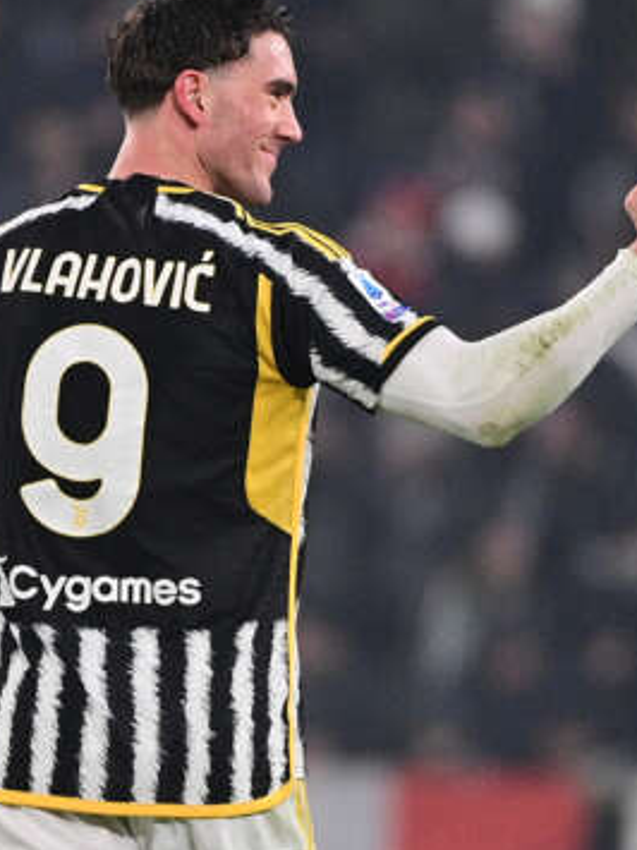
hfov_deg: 2.3
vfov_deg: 3.1
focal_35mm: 650
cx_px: 318
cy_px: 402
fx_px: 15958
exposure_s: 1/1250
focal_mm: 400
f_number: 4
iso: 2500
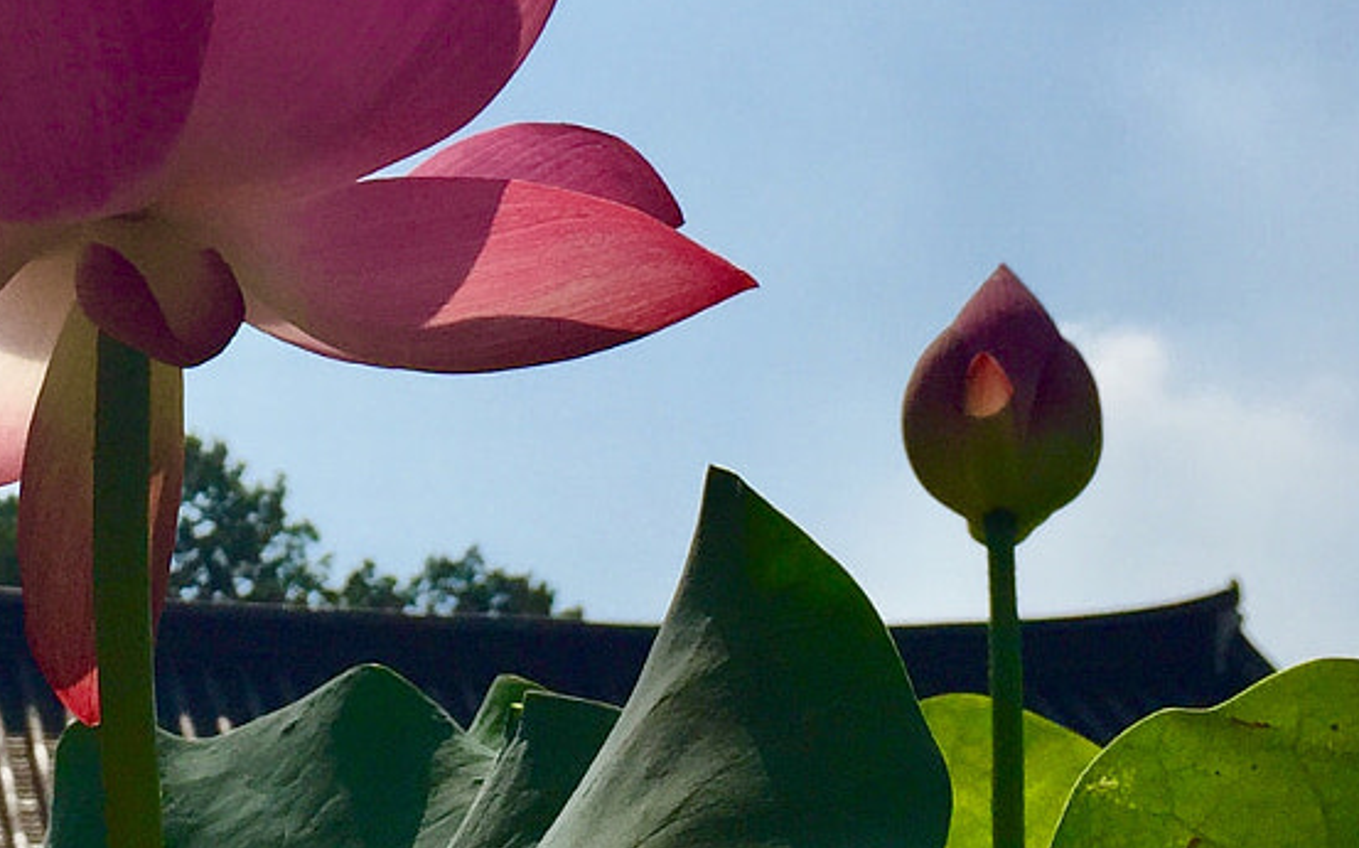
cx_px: 179
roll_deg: -2.4
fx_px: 3295
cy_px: 47
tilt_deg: +23.6
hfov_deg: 22.8
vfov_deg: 14.5
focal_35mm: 89
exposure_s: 1/7937
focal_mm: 4.15
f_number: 2.2
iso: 32
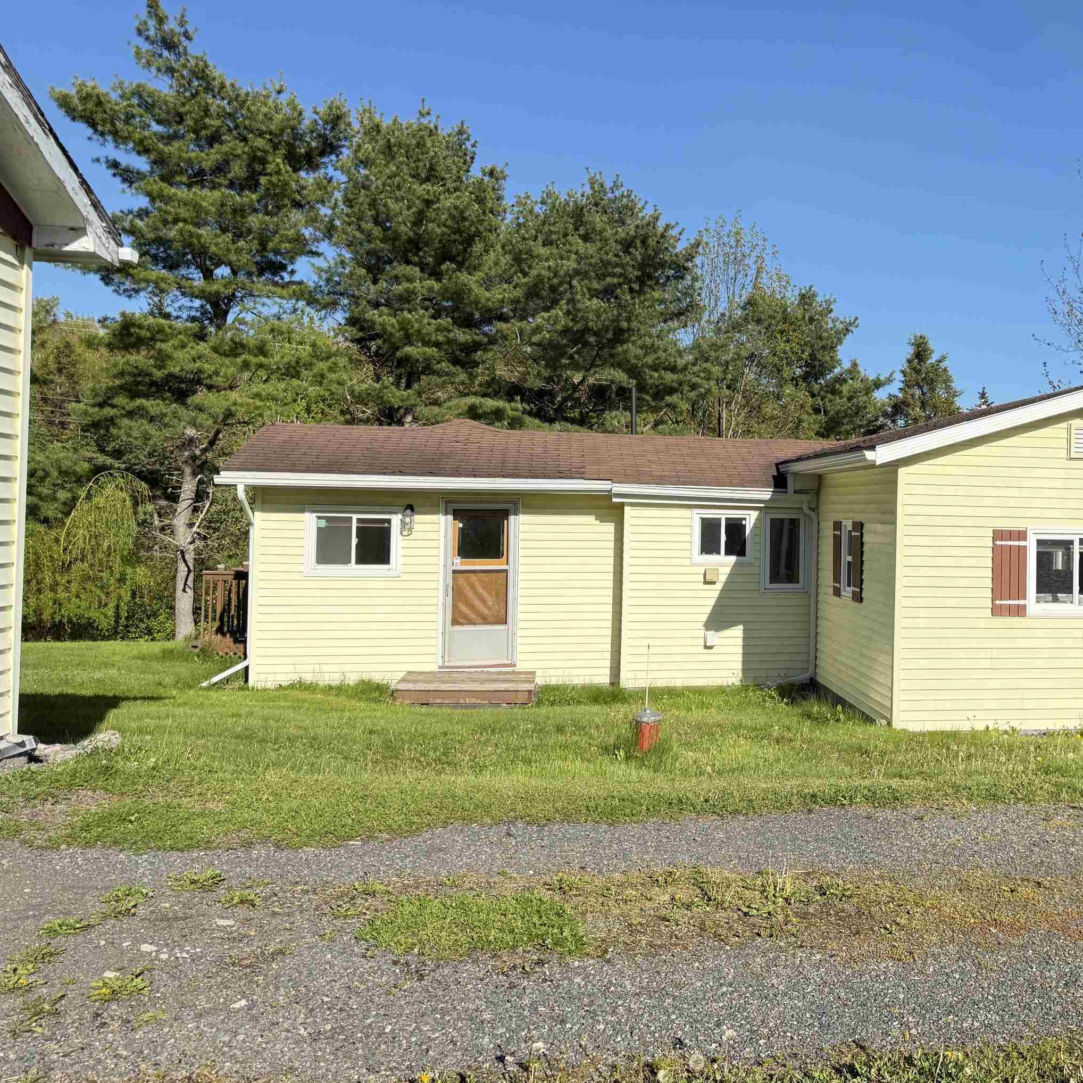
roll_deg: -0.3
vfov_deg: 51.0
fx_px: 1133
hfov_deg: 49.1
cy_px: 478
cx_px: 810
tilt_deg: +0.5
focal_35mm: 32
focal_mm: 6.76
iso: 80
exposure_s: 1/3953
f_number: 1.78
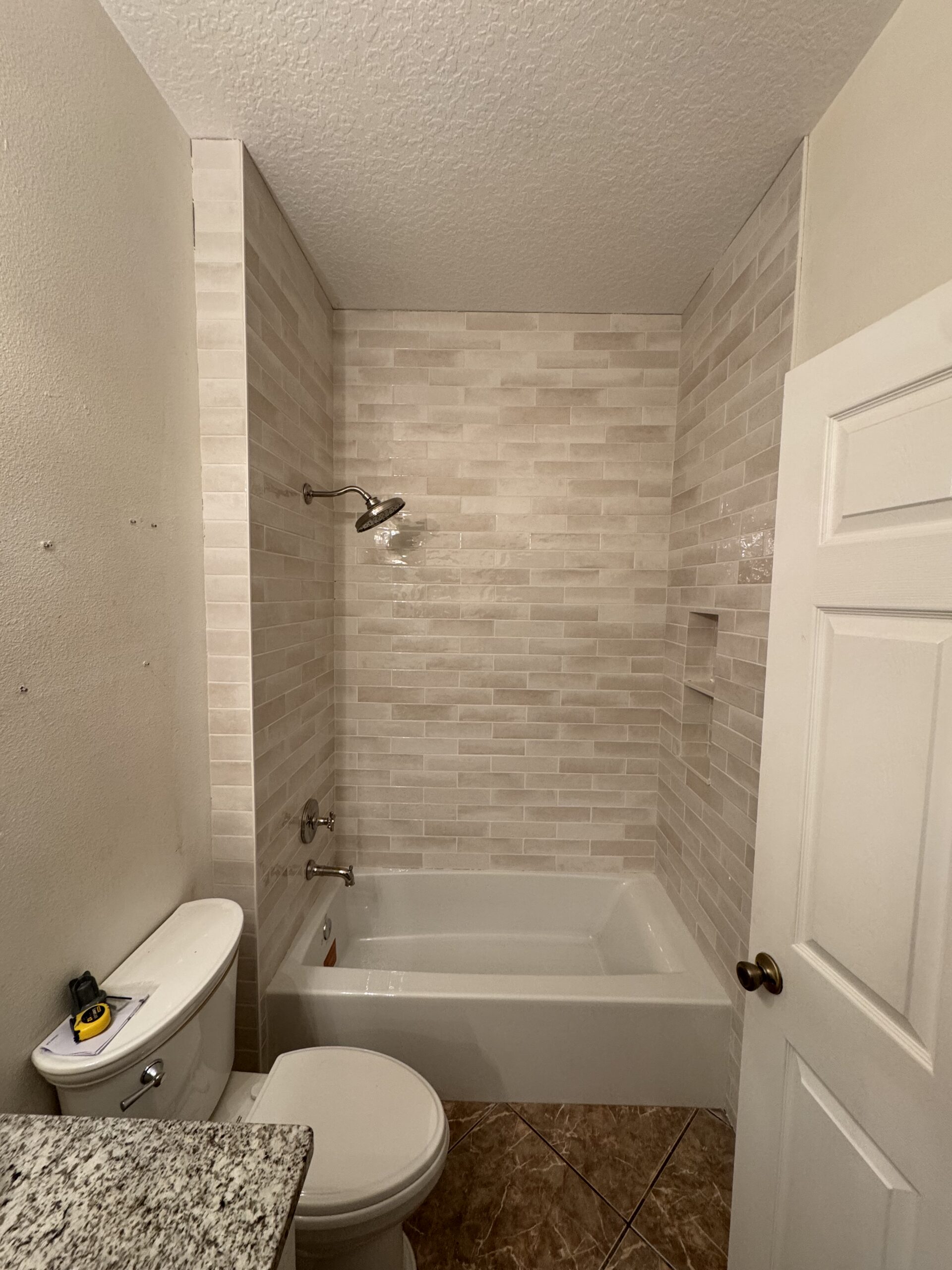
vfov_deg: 102.1
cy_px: 635
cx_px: 476
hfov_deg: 85.7
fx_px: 513
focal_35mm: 14
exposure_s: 1/60
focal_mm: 2.22
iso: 200
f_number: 2.2
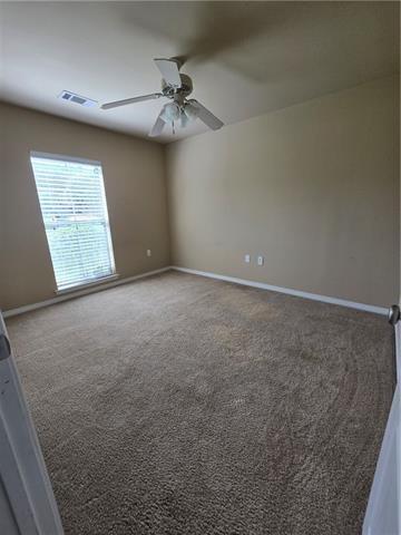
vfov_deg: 106.2
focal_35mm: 13
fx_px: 201
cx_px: 200
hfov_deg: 89.9
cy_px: 268
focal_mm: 2.2
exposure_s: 1/120
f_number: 2.2
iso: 64
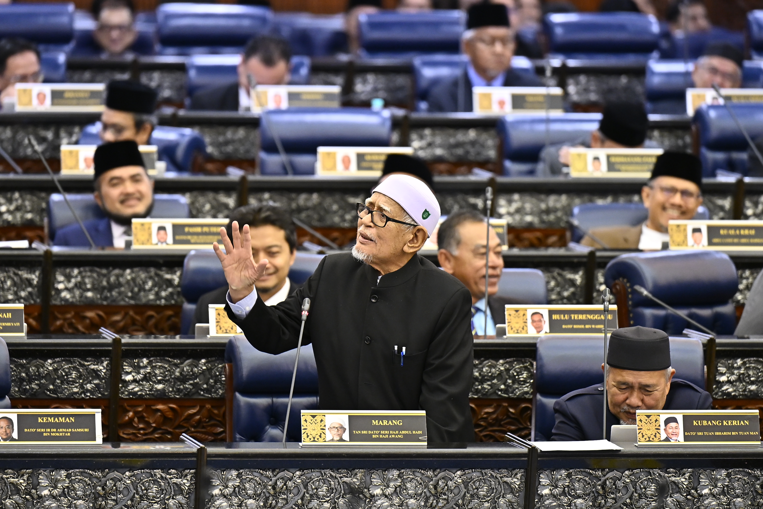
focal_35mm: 300
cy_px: 254
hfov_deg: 6.9
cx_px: 382
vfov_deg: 4.6
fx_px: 6358
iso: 1600
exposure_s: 1/250
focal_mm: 200
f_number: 2.8
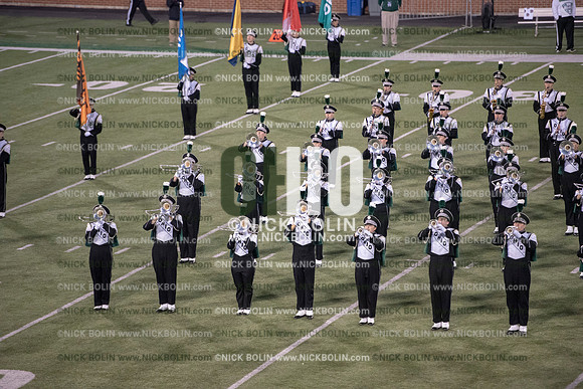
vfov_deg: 6.9
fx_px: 3239
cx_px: 292
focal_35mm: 200
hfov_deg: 10.3
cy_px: 194
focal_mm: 200
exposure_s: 1/1250
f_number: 3.2
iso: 5000
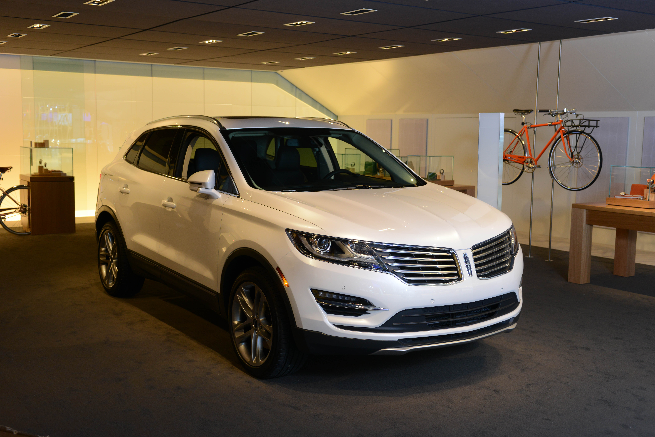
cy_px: 218
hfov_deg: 46.4
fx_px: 764
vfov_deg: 31.9
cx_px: 328
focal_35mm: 42
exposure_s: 1/60
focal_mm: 42
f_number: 5
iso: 800
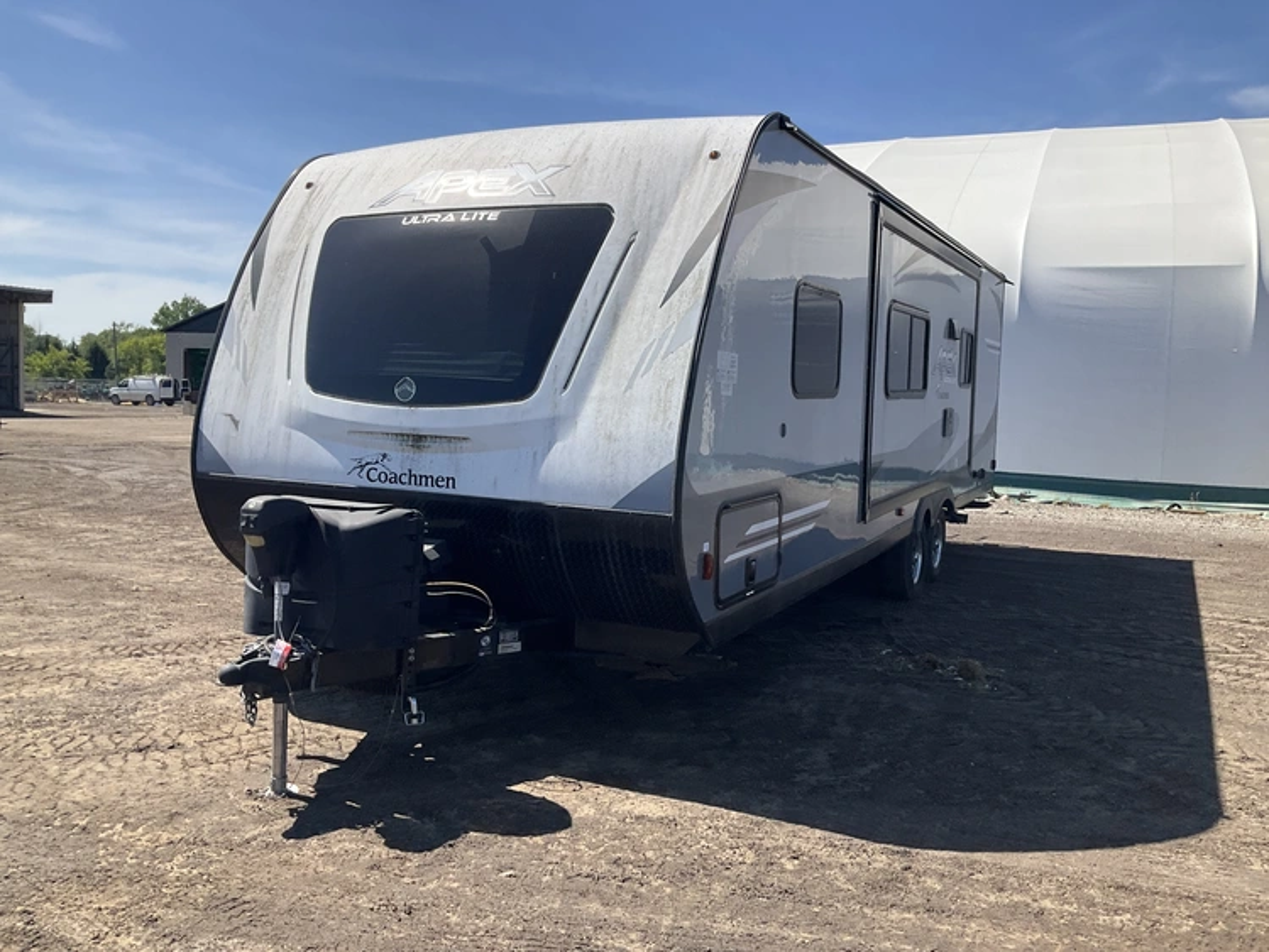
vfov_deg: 48.3
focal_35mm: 29
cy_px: 476
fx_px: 1063
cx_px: 634
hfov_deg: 61.6
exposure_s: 1/1675
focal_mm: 3
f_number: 1.8
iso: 25
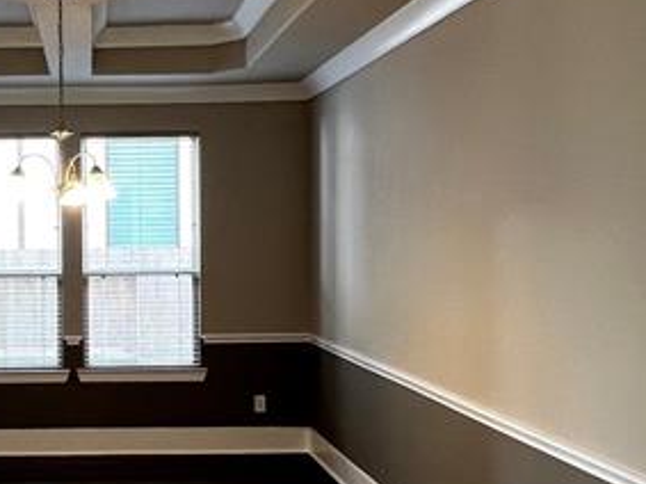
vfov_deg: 30.8
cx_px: 80
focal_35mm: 47
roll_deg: +0.7
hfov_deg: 38.1
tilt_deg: -1.7
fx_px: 877
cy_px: 263
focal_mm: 1.57
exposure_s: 1/60
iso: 200
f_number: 1.8
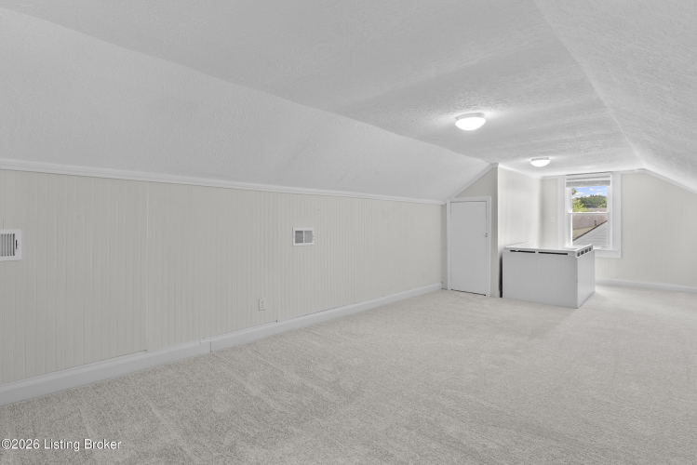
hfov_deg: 96.7
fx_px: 310
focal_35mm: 16
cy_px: 232
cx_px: 348
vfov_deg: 73.8
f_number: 11
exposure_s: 1/2.5
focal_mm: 16
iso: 400
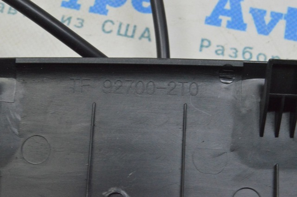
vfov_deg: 16.5
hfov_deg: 24.6
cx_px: 148
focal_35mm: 82
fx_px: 680
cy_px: 98
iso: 6400
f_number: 20
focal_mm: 55
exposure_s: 1/20
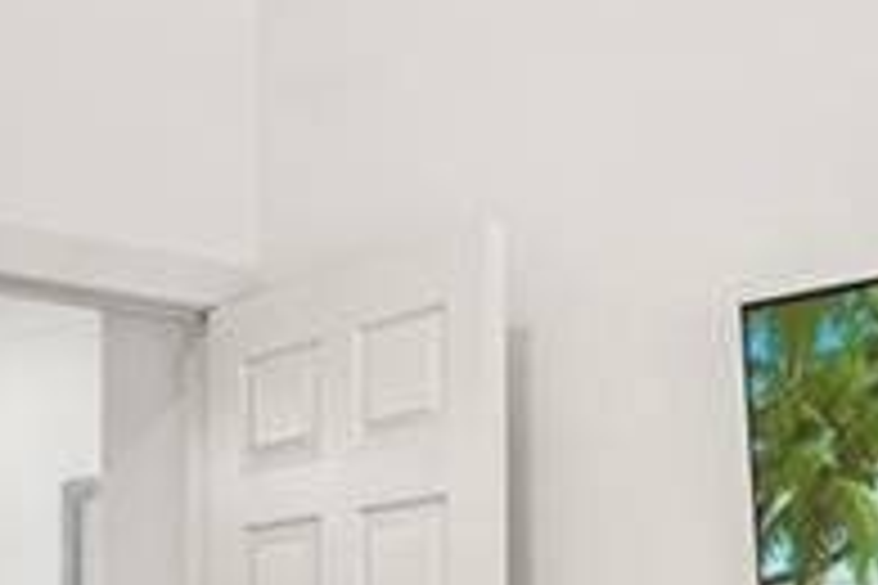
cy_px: 758
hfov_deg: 23.8
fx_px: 2049
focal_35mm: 84
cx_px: 167
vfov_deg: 15.5
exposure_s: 1
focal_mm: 16
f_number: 9
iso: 200
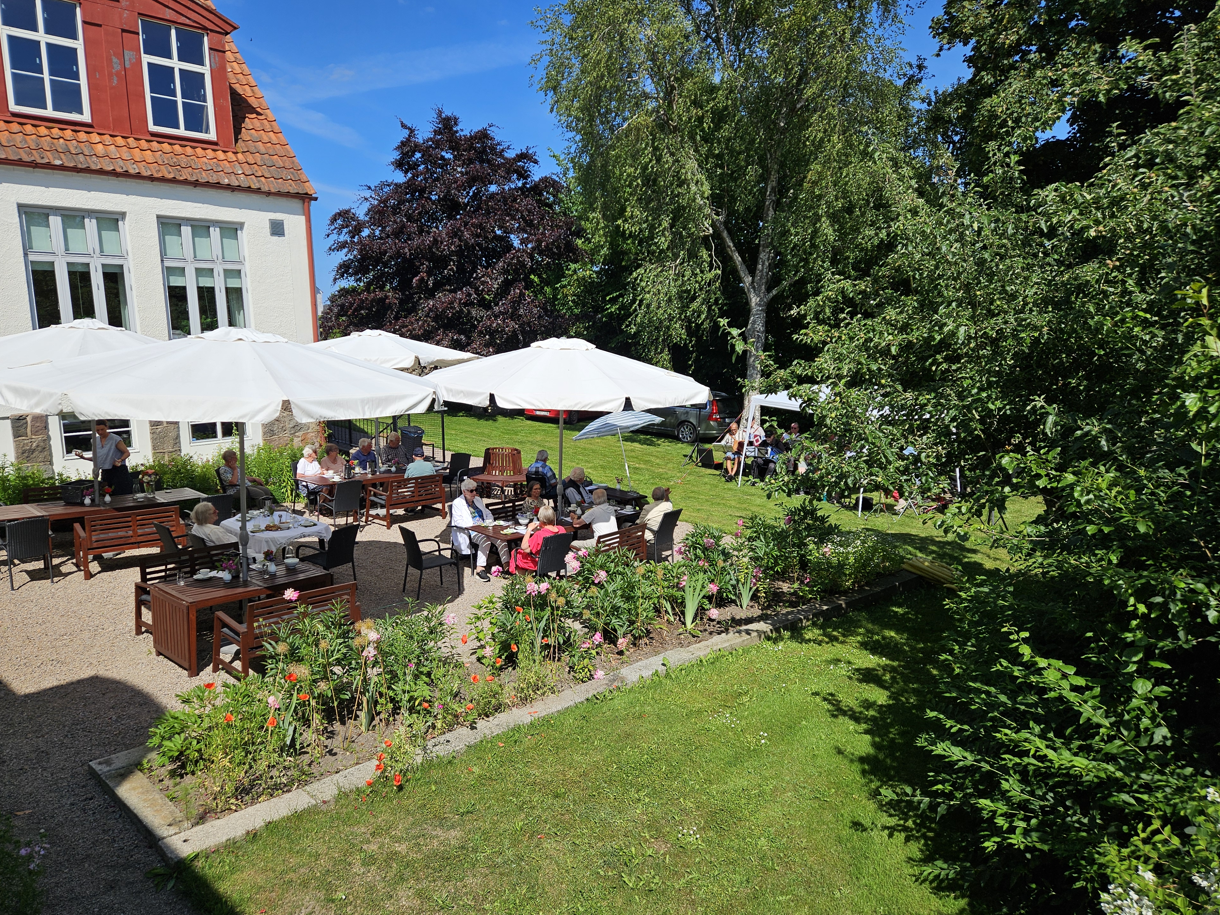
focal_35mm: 24
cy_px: 462
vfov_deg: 56.8
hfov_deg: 71.6
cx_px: 584
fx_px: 846
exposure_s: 1/2708
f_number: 1.8
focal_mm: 5.4
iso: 25
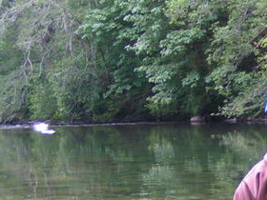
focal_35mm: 95
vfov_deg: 15.4
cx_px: 285
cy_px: 169
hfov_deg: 19.8
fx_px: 733
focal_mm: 5.8
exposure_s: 1/15
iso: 200
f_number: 2.8
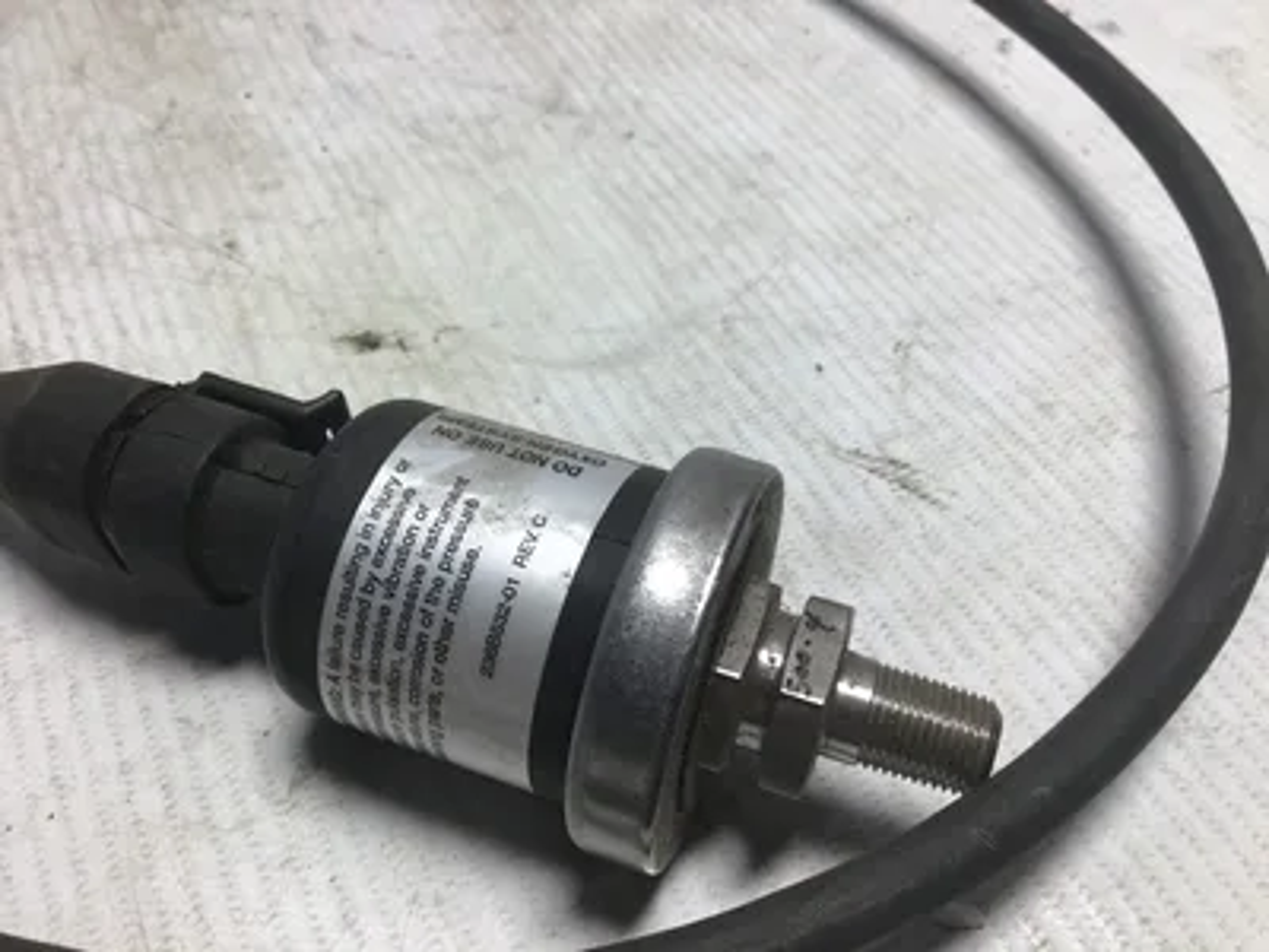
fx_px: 1136
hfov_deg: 58.4
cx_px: 634
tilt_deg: -50.1
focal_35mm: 31
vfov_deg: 45.4
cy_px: 476
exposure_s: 1/120
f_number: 2.4
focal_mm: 3.3
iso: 25
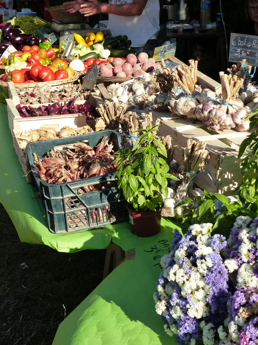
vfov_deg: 34.3
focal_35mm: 56
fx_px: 557
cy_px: 172
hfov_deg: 26.1
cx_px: 129
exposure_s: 1/800
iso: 160
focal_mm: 10.1
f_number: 4
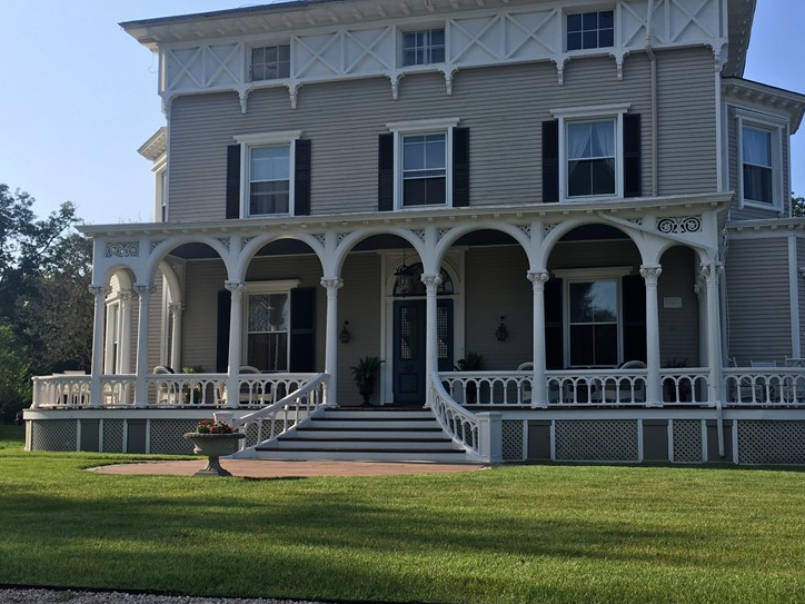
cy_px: 337
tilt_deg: +5.3
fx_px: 953
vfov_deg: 35.1
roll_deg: -0.1
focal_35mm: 41
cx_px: 424
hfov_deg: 45.8
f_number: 2.2
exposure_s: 1/1241
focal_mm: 4.15
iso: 25
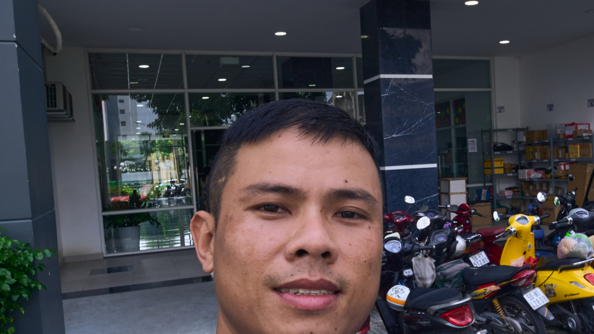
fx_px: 556
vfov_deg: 33.3
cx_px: 383
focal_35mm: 35
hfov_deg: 55.3
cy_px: 202
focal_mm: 9
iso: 100
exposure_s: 1/125
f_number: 5.6
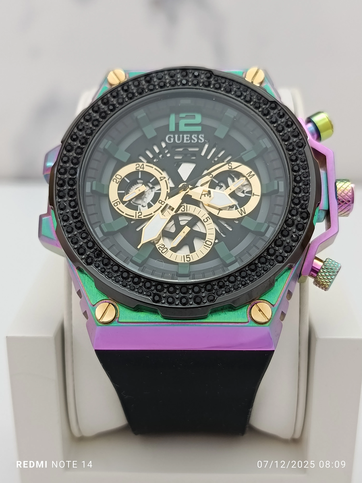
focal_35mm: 48
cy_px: 242
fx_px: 669
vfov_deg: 39.7
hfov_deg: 30.3
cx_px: 181
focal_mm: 5.24
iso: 371
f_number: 1.7
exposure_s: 1/100
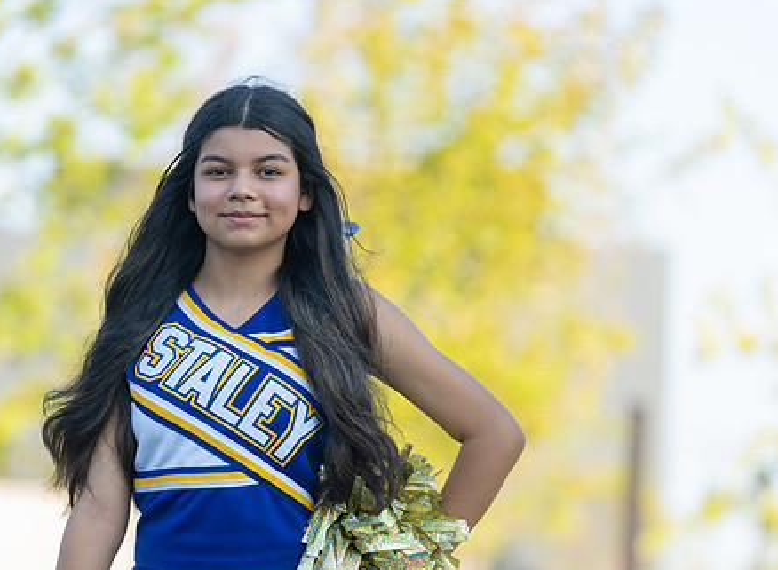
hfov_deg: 10.1
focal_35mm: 198
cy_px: 368
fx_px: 4414
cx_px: 281
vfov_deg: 7.4
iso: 125
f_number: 2.8
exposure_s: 1/400
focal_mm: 137
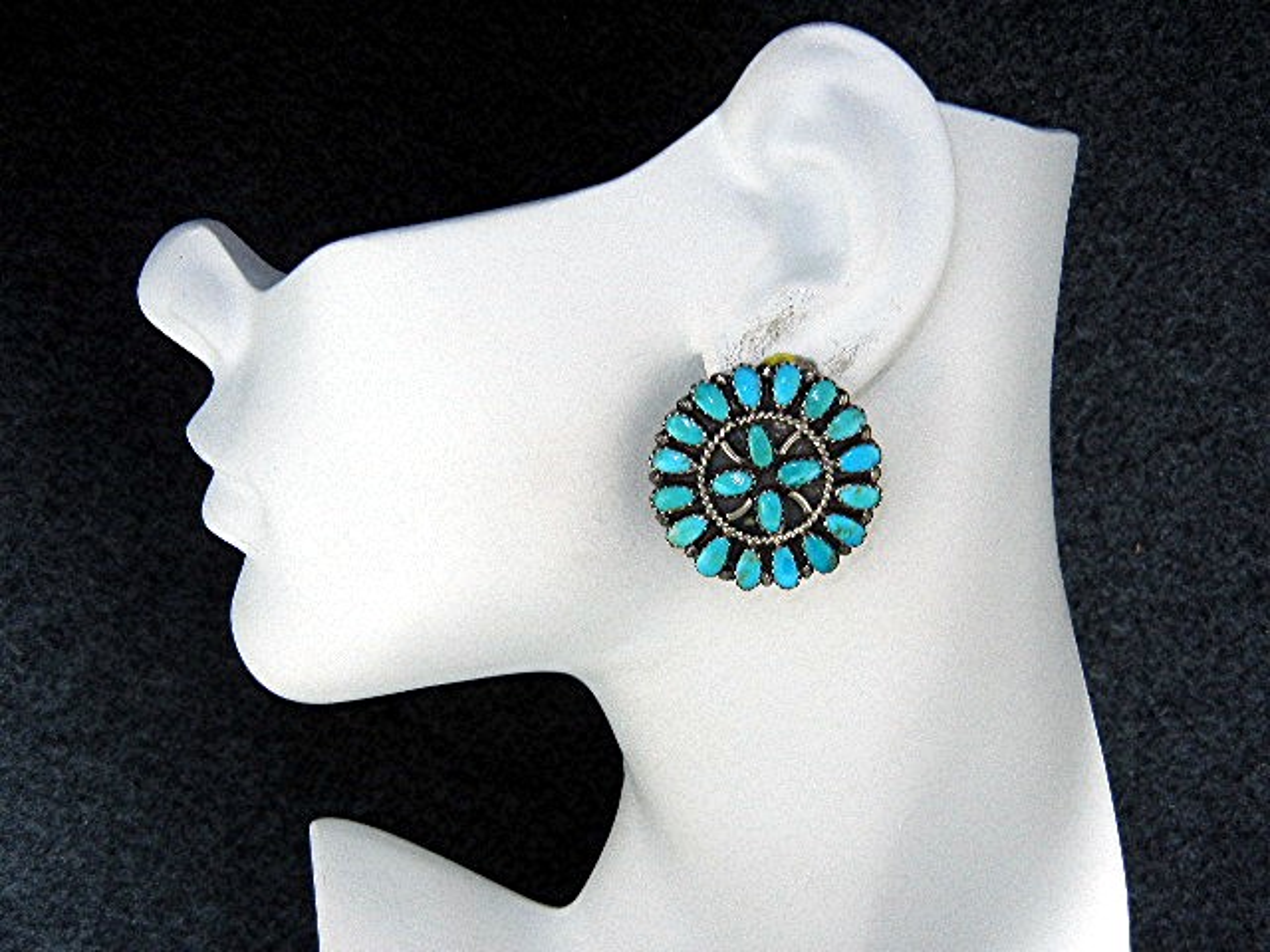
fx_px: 1651
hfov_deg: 42.1
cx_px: 635
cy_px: 476
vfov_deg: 32.2
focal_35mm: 45
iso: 200
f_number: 3.8
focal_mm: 8.1
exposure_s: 1/34.7
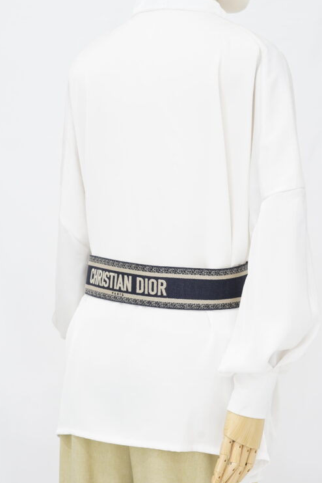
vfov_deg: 29.1
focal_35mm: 69
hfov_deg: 19.7
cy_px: 299
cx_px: 166
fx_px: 925
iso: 640
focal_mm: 50
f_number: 6.3
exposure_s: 1/8
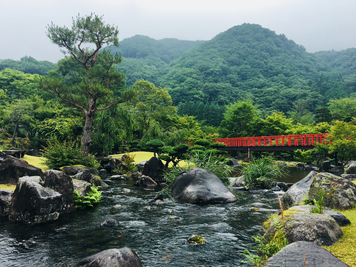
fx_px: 298
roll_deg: -1.2
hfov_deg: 61.7
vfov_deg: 48.2
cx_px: 178
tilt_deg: +3.9
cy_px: 134
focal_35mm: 29
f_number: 2.2
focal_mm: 4.15
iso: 25
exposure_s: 1/801
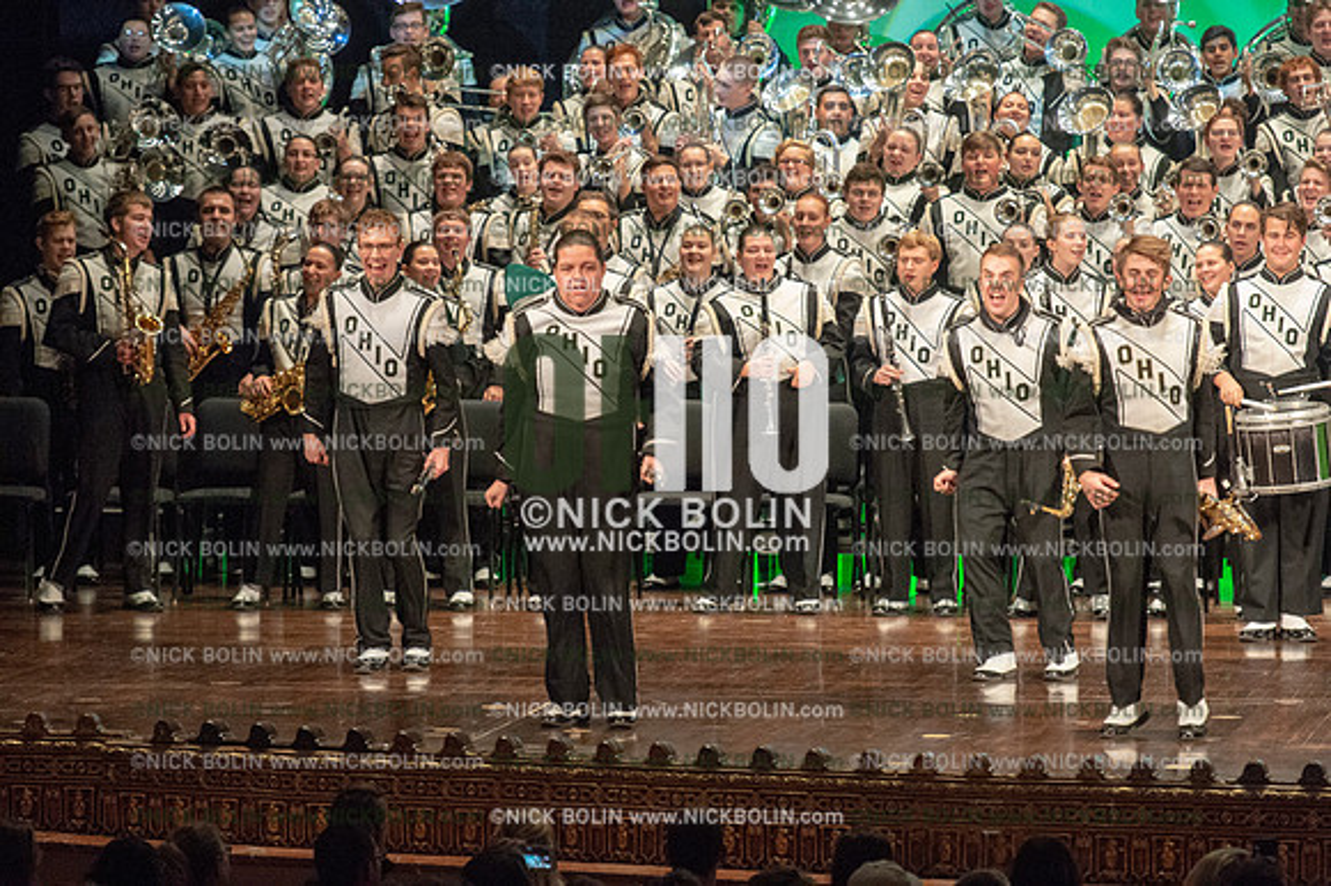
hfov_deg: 9.8
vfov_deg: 6.5
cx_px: 666
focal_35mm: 210
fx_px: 7759
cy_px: 443
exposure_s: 1/320
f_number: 5.6
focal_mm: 210
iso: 8000
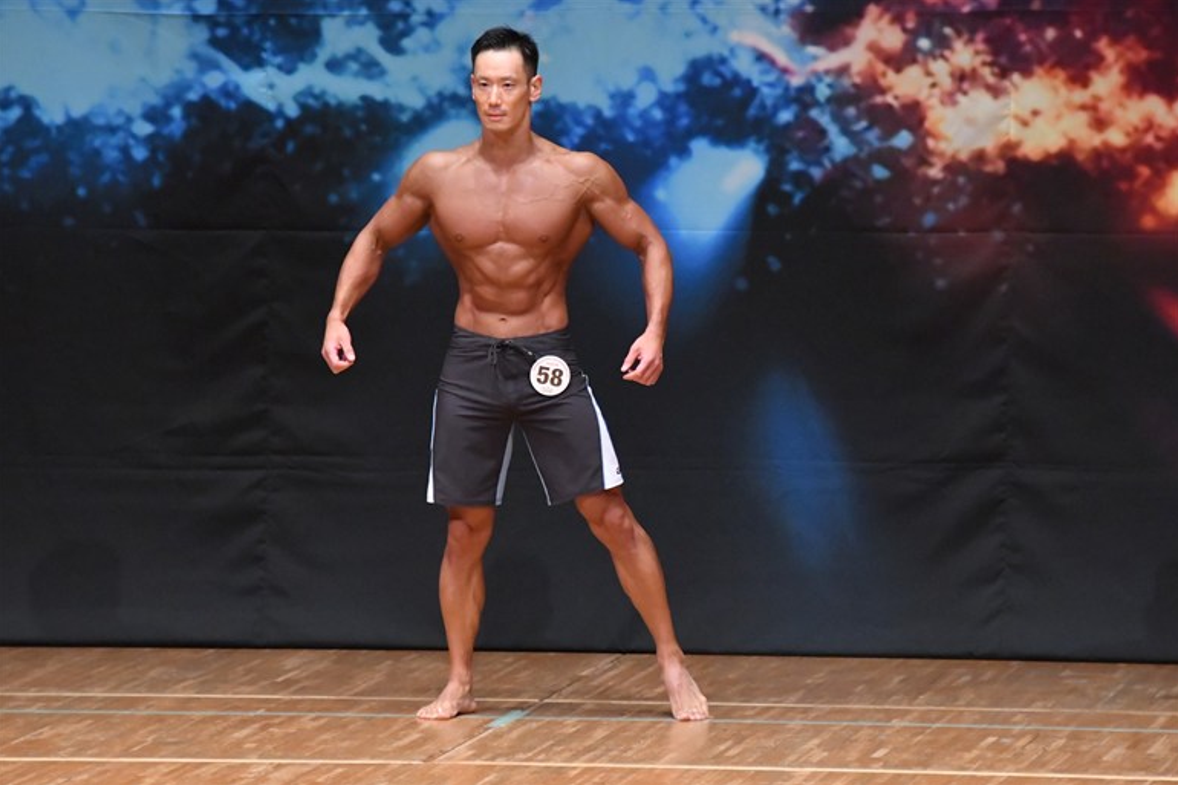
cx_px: 590
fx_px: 10370
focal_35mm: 317
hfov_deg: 6.5
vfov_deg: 4.3
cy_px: 393
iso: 8000
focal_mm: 210
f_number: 5.6
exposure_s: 1/400
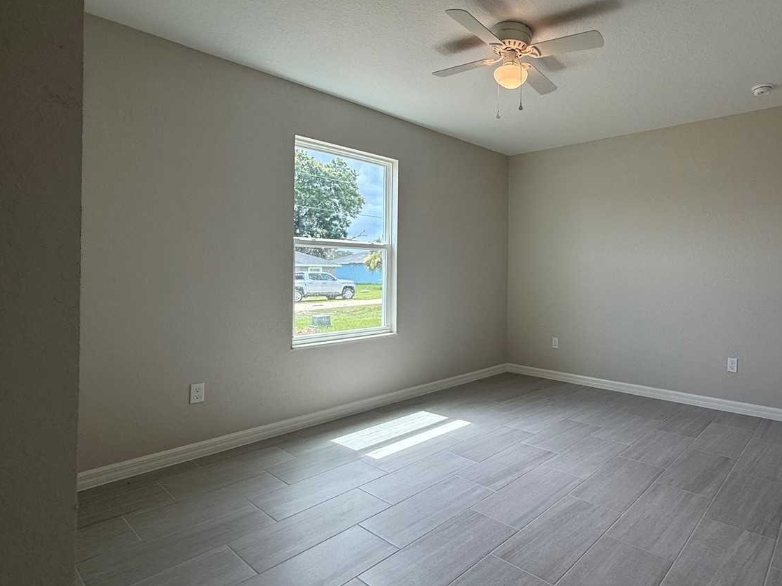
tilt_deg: +0.8
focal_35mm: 20
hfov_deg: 78.8
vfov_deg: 65.8
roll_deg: -0.7
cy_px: 266
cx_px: 527
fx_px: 452
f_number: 2.2
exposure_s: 1/162
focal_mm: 2.22
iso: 64
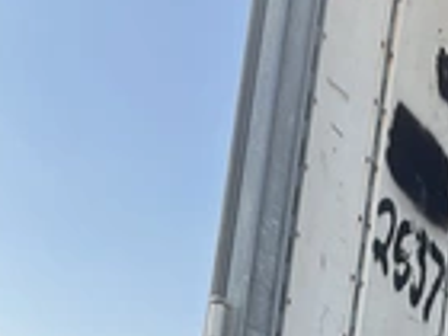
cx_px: 413
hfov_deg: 22.9
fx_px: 1074
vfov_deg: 16.8
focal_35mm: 83
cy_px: 435
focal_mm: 3
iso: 25
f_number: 1.8
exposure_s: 1/691
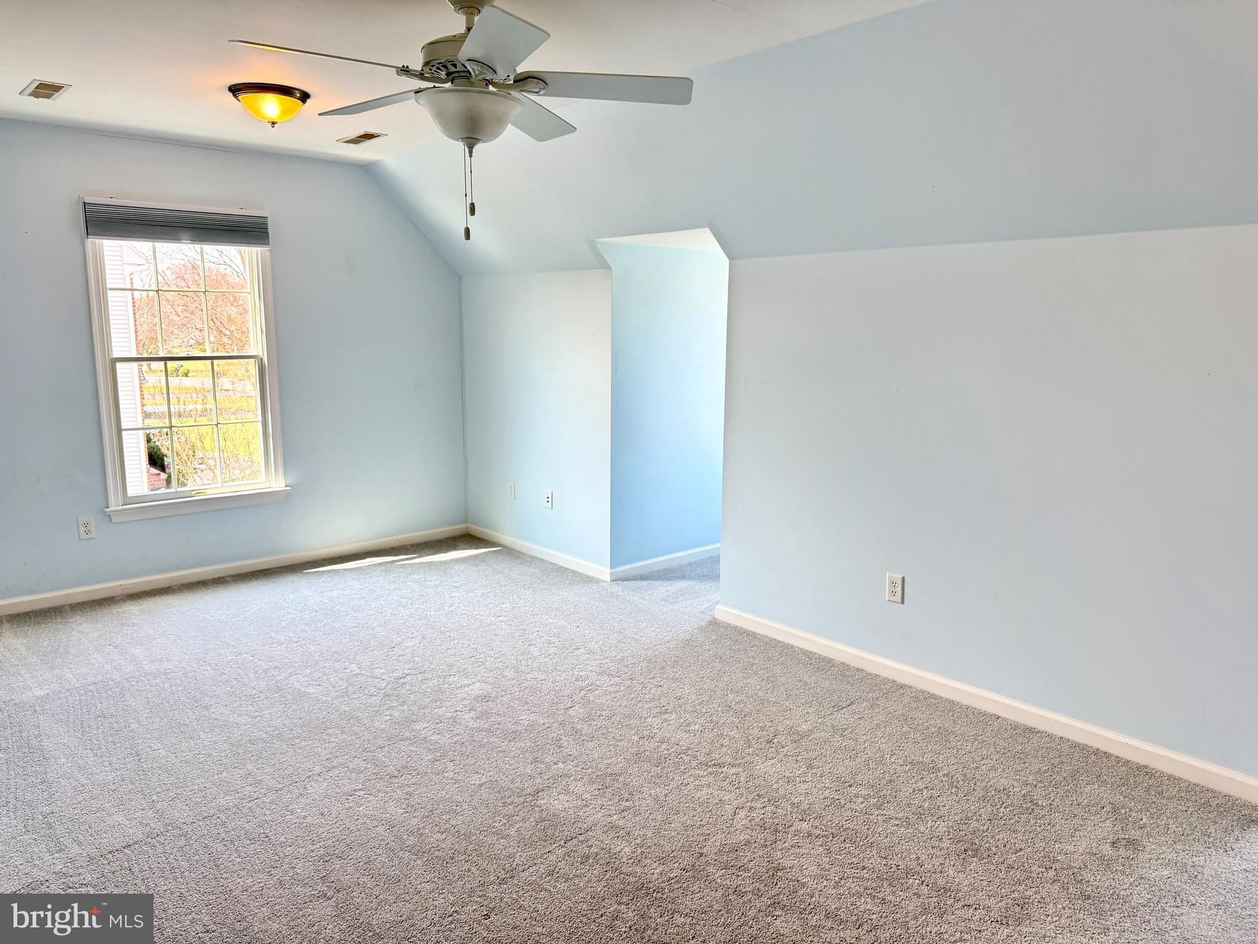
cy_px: 472
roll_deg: -0.3
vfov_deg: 56.8
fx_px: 872
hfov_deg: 71.6
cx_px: 629
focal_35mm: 24
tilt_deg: -8.8
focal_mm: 6.76
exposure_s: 1/262
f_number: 1.78
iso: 100
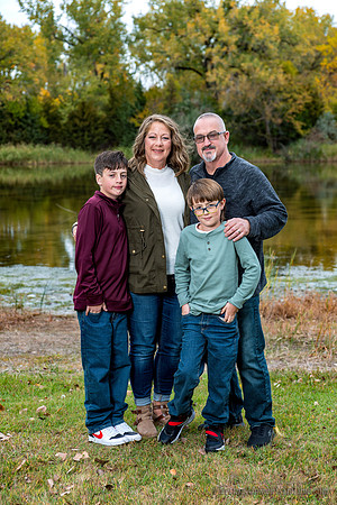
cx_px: 168
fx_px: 842
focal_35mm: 60
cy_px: 252
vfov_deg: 33.4
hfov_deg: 22.6
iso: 160
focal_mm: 60
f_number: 4
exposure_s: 1/100
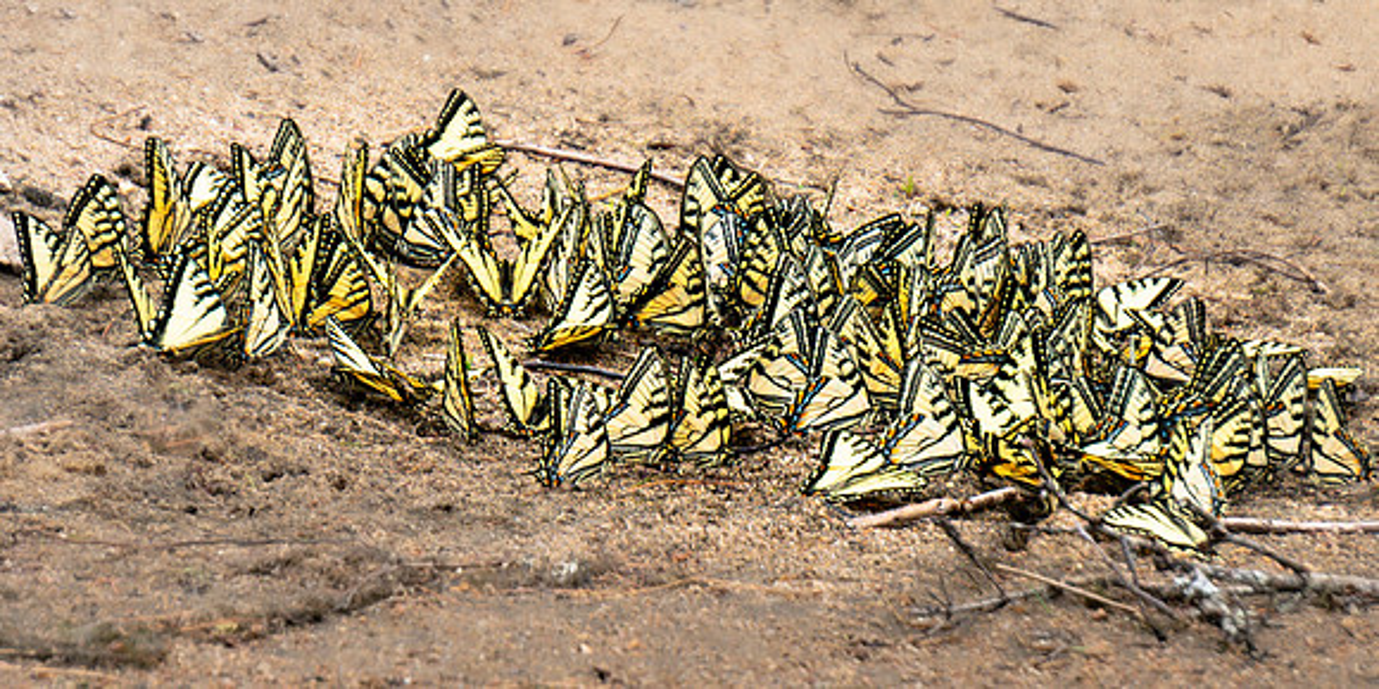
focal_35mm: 587
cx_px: 663
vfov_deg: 1.9
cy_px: 228
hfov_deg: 3.8
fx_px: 20900
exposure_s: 1/800
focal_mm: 210
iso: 400
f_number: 6.3
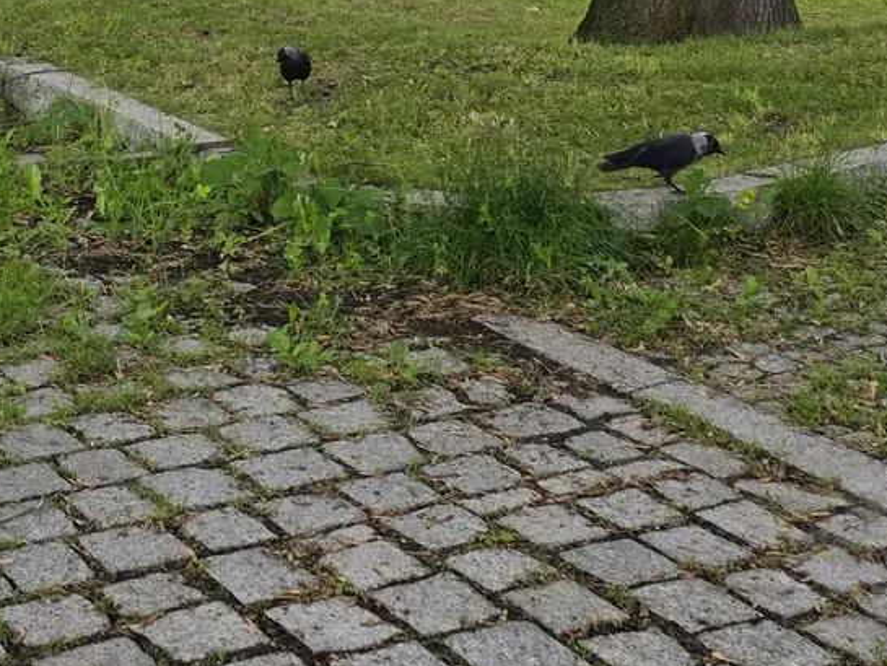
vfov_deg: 16.4
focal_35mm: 81
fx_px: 2076
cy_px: -370
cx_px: 208
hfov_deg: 23.8
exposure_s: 1/180
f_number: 1.7
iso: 32
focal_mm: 6.3
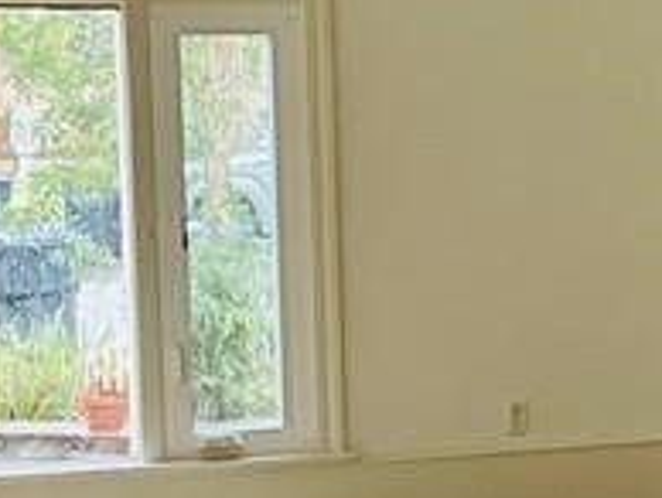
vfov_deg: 10.8
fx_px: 2623
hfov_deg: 14.0
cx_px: 744
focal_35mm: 137
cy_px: 375
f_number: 1.6
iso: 1000
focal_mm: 4.2
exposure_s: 1/20
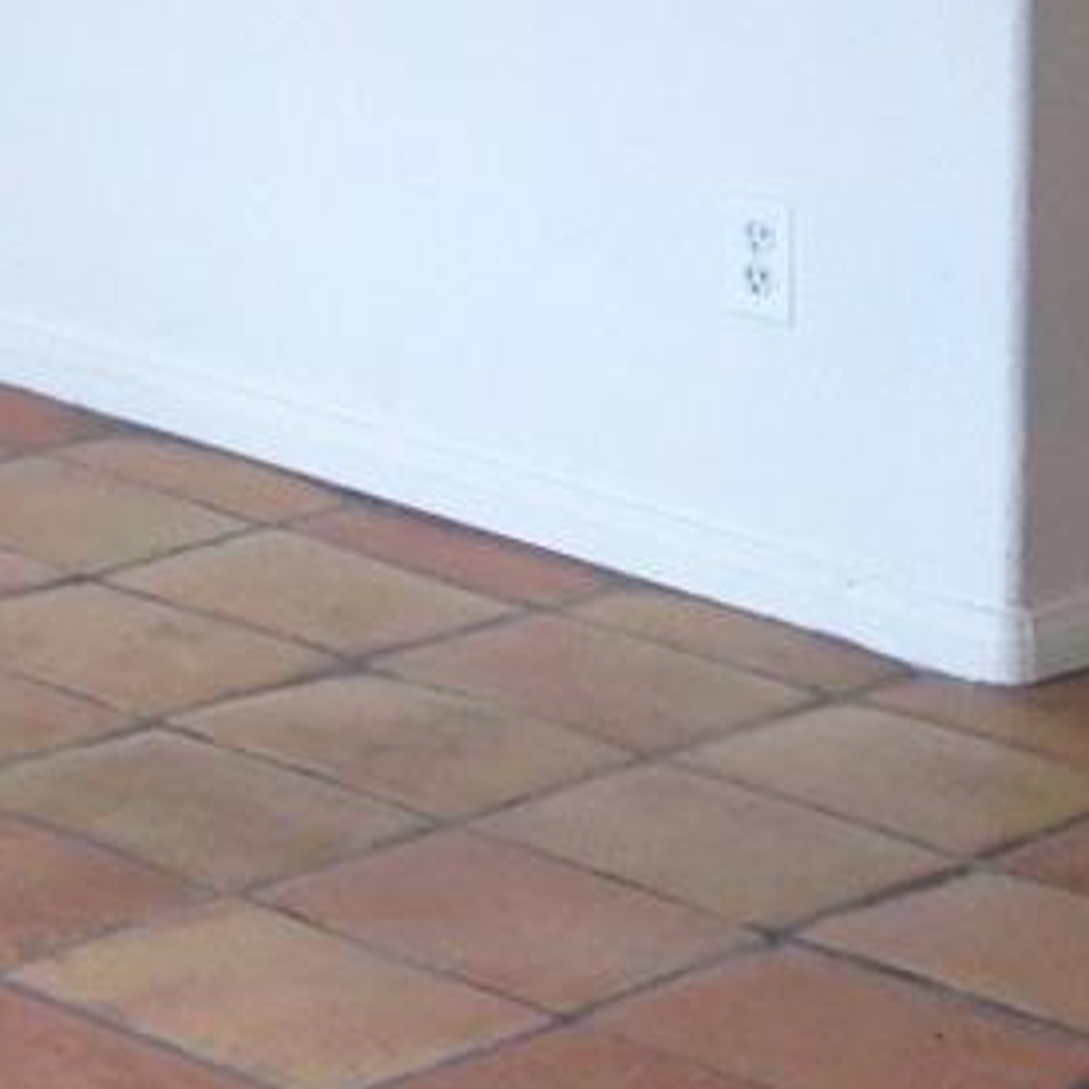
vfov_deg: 10.2
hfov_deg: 10.1
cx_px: -1125
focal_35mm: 159
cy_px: -1081
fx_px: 5659
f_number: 2.4
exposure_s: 1/160
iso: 50
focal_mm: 4.12
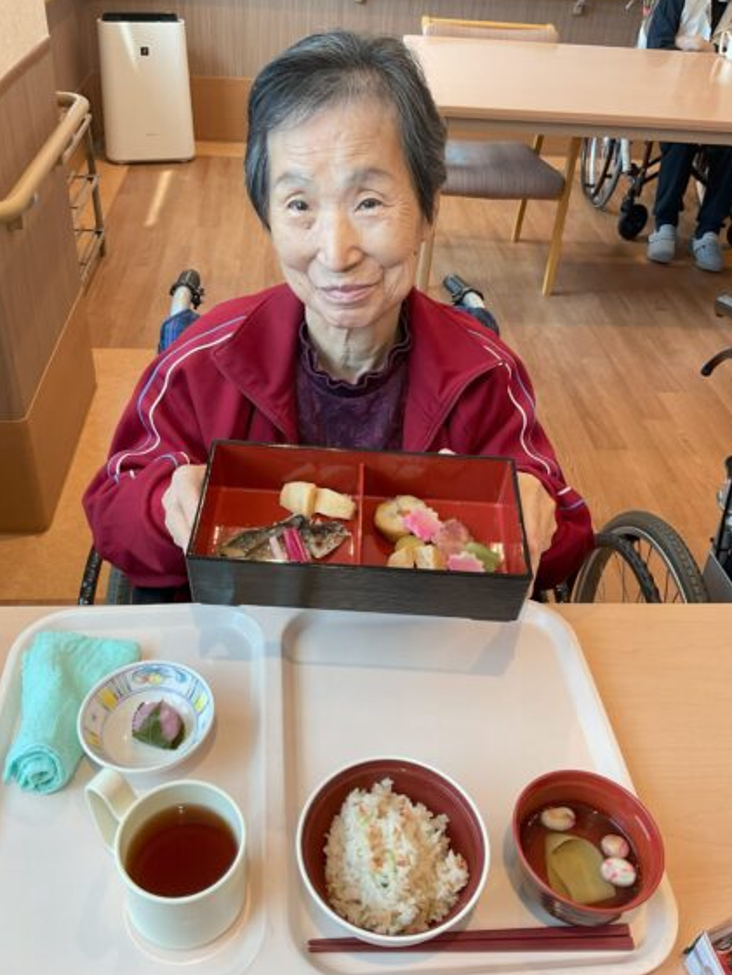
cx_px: 356
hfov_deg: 45.5
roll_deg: -2.6
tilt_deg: -36.8
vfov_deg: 58.3
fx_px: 874
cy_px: 459
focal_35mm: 31
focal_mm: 3
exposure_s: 1/60
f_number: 1.8
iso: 32
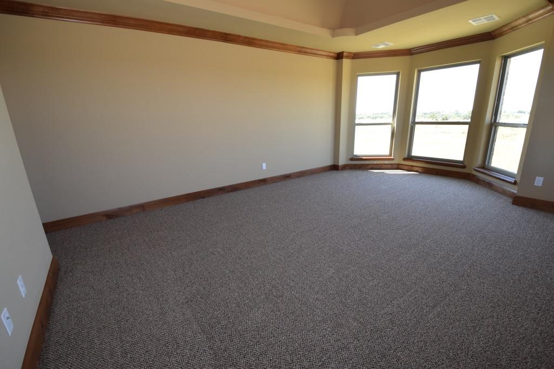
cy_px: 184
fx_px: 231
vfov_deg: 77.3
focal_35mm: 15
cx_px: 277
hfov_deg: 100.4
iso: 560
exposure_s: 1/125
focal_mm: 10
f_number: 5.6
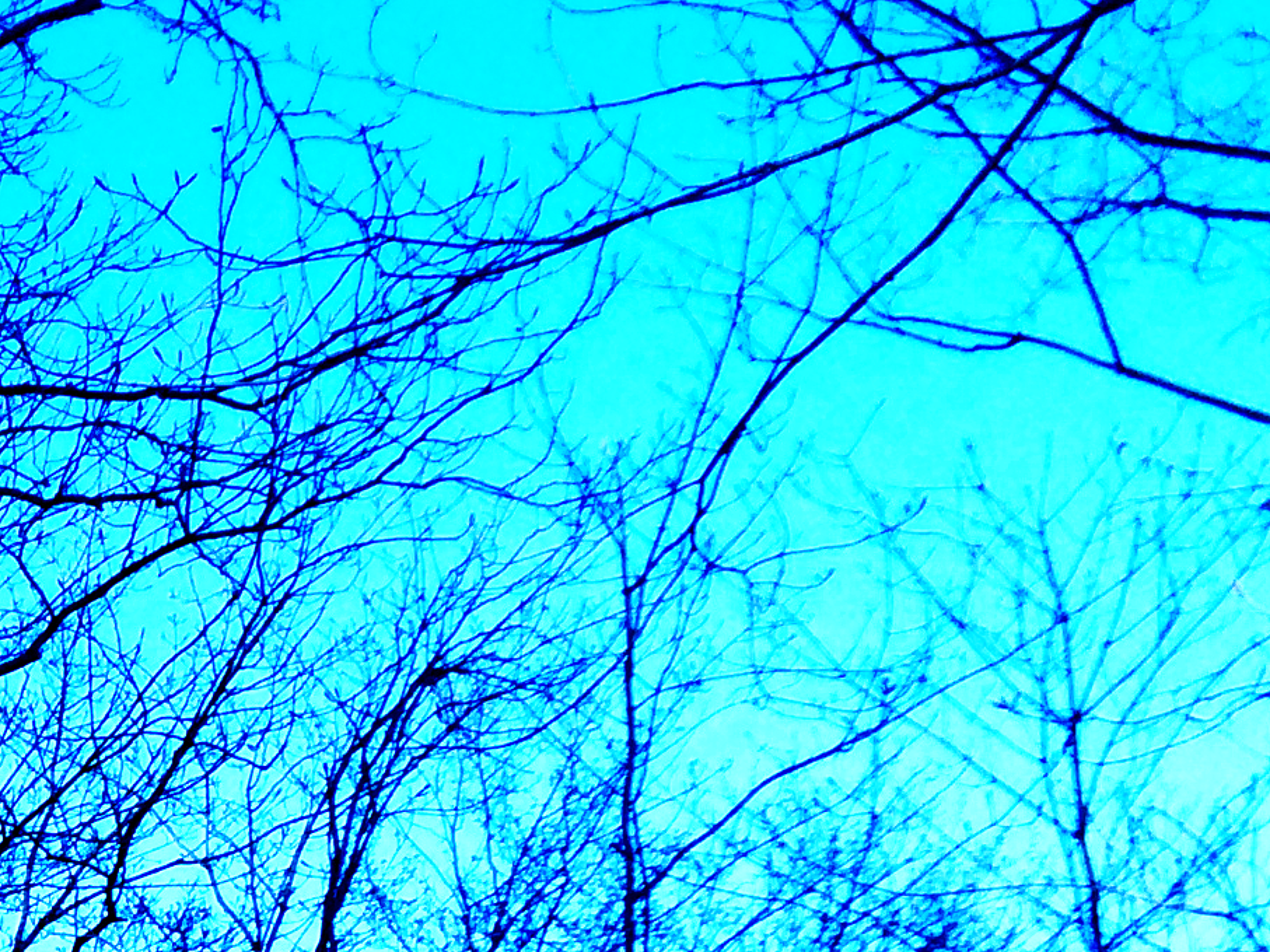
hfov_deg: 15.8
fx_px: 3962
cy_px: 1385
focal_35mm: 108
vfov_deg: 13.0
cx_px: -930
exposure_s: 1/760
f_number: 2.2
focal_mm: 4.12
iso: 32
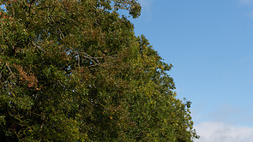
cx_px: 127
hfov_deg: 29.3
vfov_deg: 16.0
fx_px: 483
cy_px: 181
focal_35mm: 72
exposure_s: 1/1000
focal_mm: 45
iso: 200
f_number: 4.5
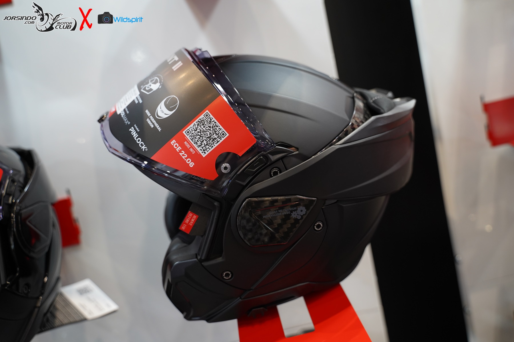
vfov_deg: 43.6
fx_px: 428
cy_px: 171
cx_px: 257
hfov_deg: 61.9
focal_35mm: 30
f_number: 3.5
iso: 1000
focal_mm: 30
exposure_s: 1/60
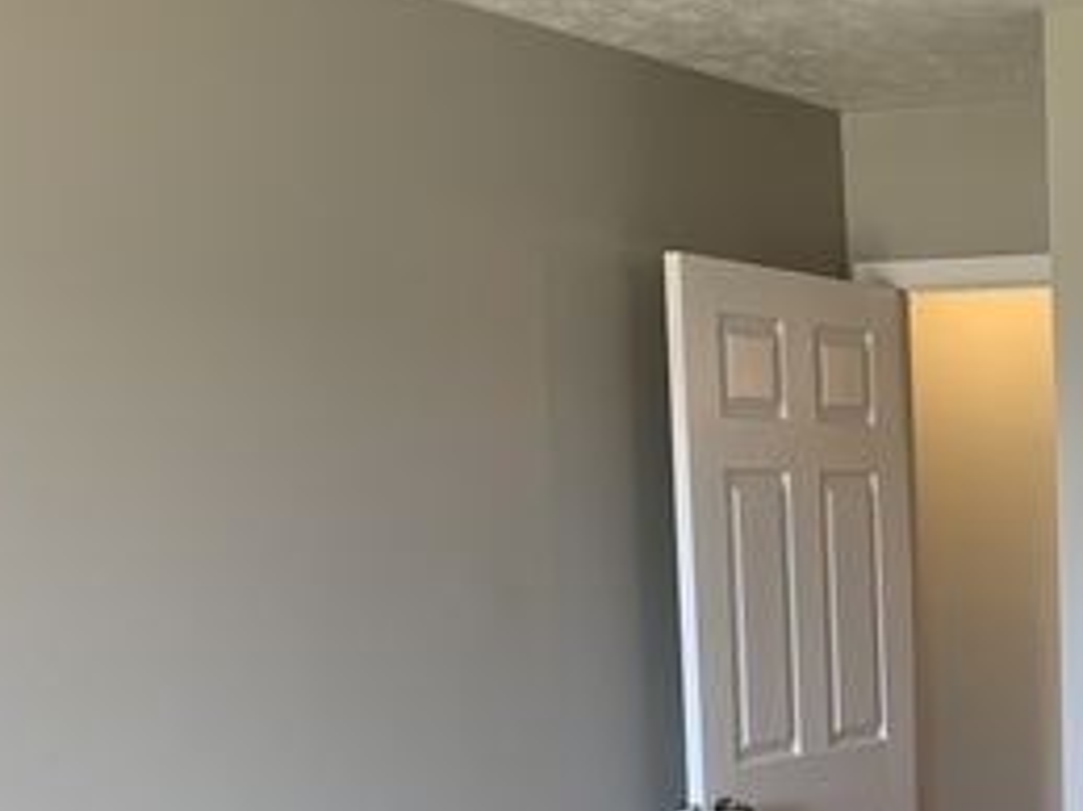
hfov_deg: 25.5
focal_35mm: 67
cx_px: 1353
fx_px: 2095
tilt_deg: -7.8
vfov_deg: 21.3
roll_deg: +0.4
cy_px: 761
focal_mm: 4.25
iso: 100
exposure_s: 1/85
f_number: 1.8
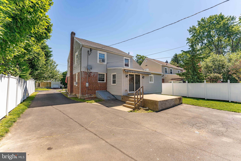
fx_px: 94
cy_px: 80
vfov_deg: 81.2
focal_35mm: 14
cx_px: 120
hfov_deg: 104.3
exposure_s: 1/640
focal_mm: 14
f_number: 7.1
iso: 160
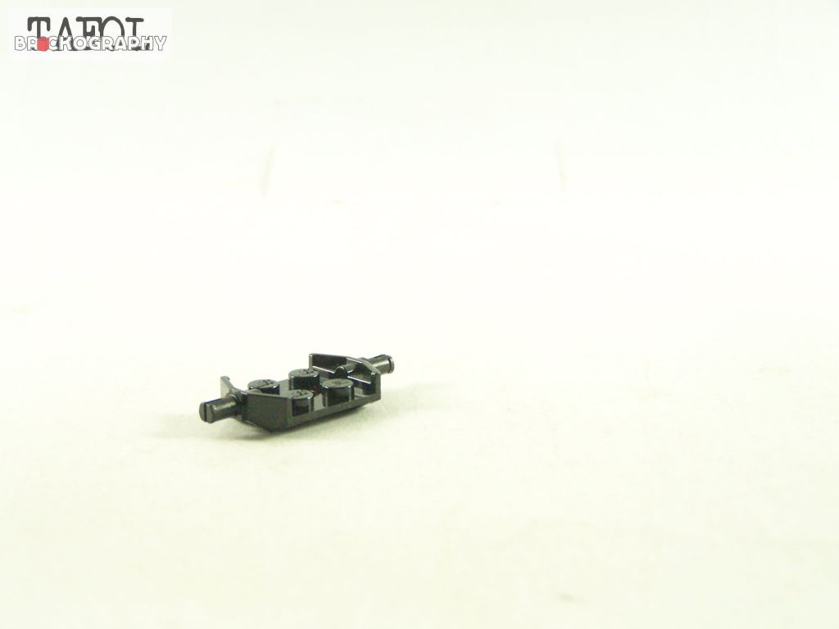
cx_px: 420
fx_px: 1624
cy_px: 314
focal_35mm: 67
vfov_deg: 21.9
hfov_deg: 29.0
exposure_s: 1/60
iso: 400
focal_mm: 11.1
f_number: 3.2
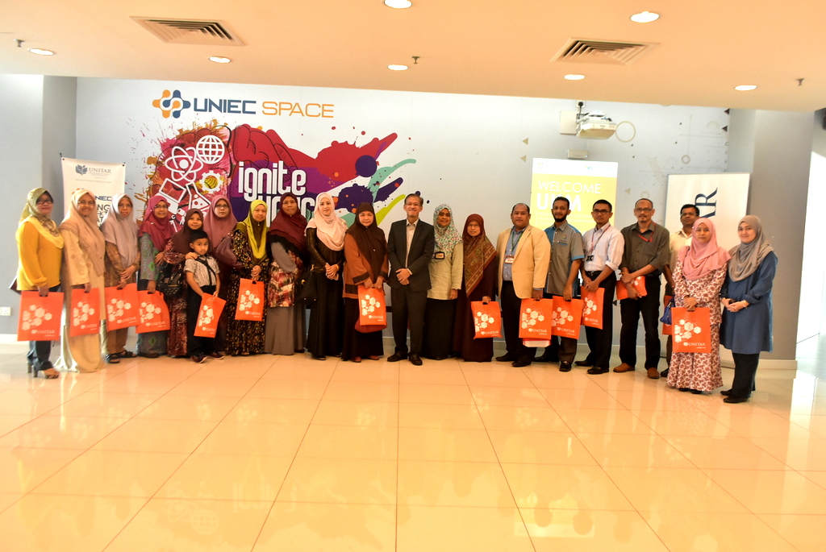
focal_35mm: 27
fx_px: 620
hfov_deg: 67.3
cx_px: 413
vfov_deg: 48.0
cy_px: 276
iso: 2000
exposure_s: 1/100
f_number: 7.1
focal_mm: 18
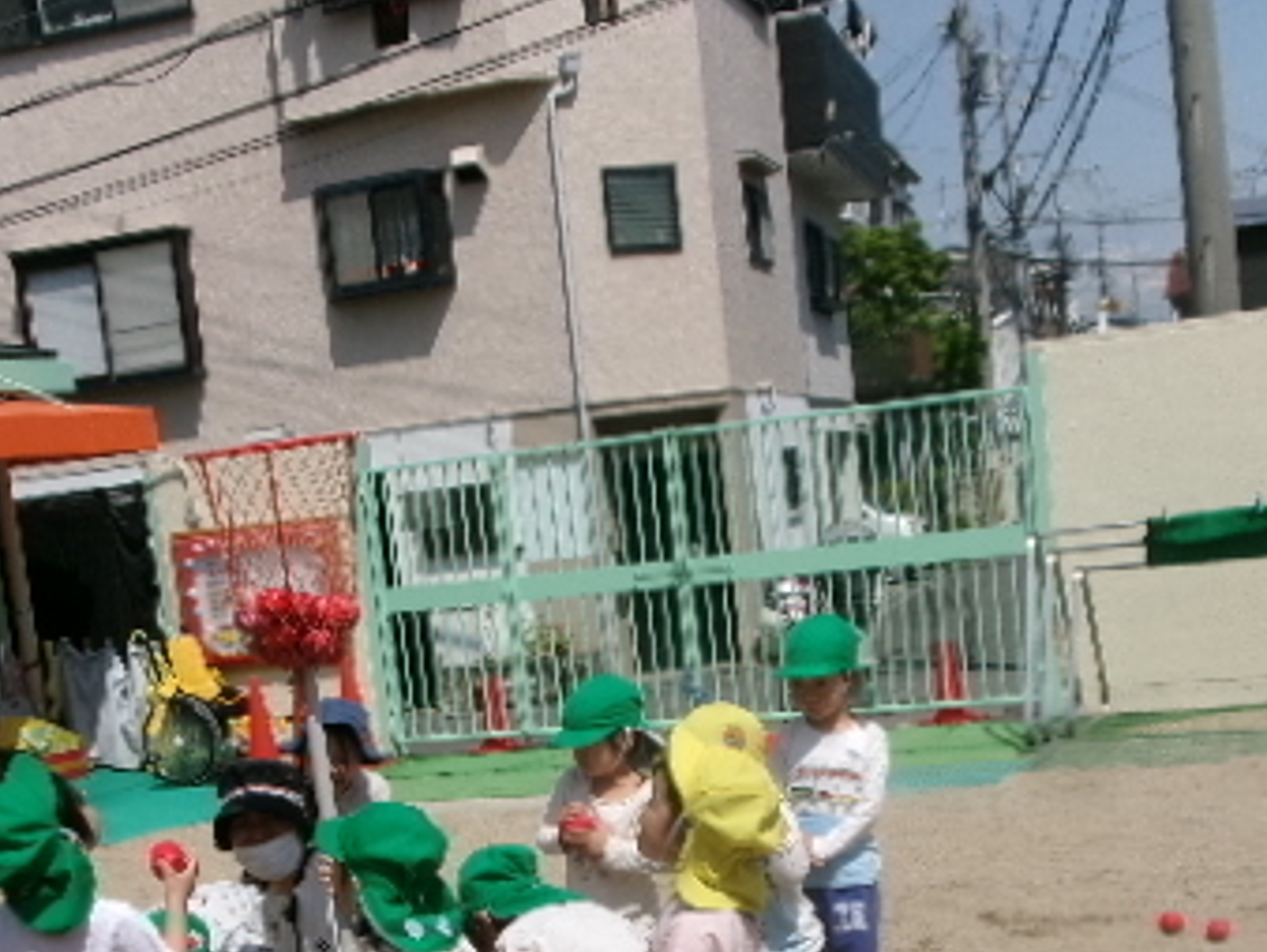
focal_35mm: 53
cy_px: 866
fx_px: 1941
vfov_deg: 26.6
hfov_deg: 36.1
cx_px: 559
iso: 100
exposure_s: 1/240
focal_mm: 5.1
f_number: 10.8
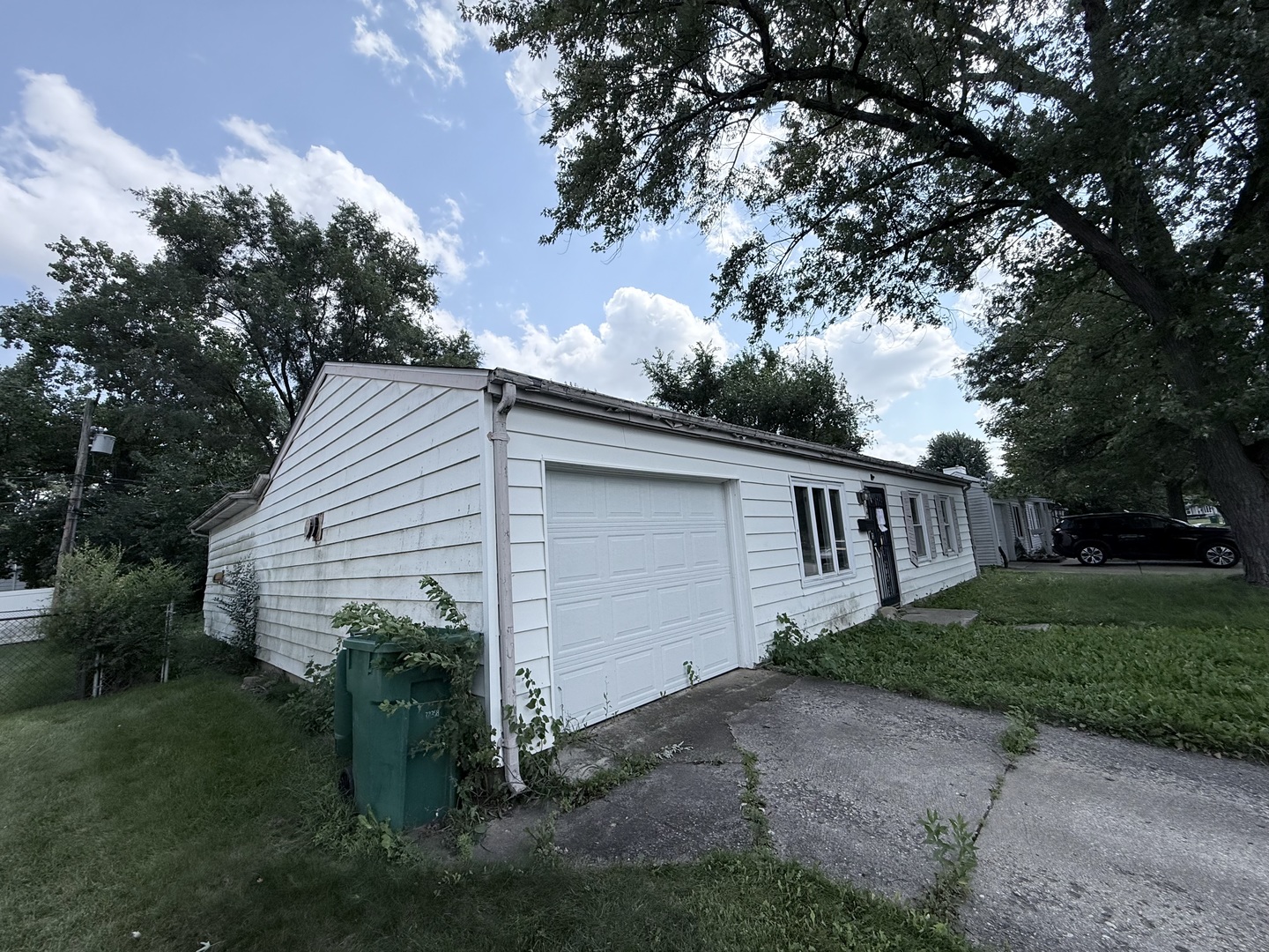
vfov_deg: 85.7
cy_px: 476
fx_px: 513
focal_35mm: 14
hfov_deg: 102.1
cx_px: 634
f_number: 2.2
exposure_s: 1/2611
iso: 64
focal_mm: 2.22
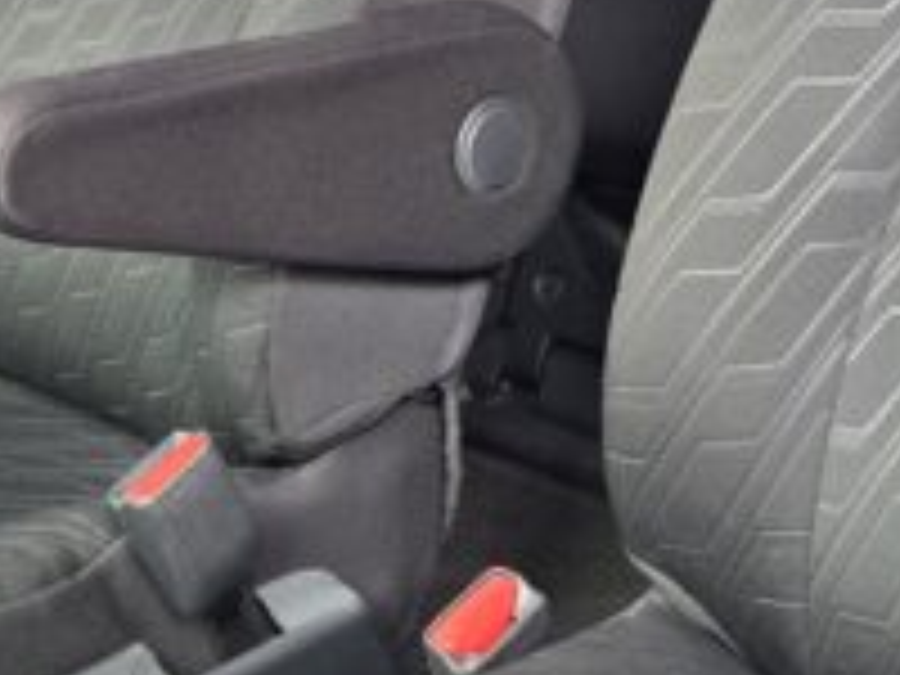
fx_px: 2392
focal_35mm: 92
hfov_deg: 21.3
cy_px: 58
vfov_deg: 15.9
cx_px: 522
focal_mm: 5.4
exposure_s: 1/180
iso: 200
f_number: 1.8
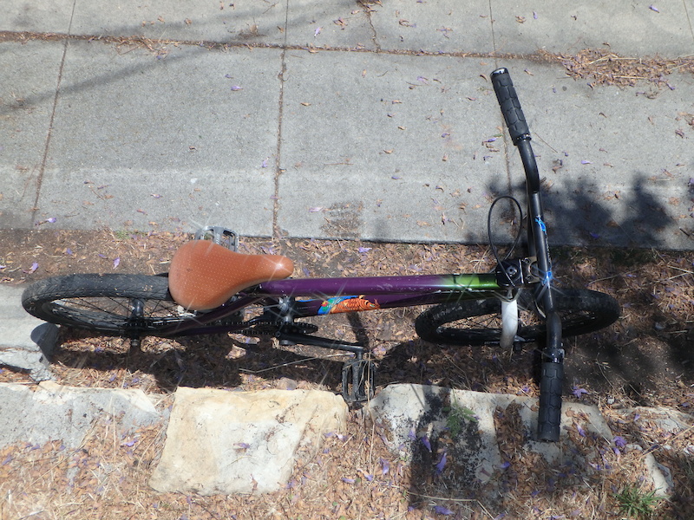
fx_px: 682
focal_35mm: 34
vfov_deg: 41.8
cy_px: 260
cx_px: 347
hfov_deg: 54.0
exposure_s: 1/1000
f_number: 4.9
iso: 125
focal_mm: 6
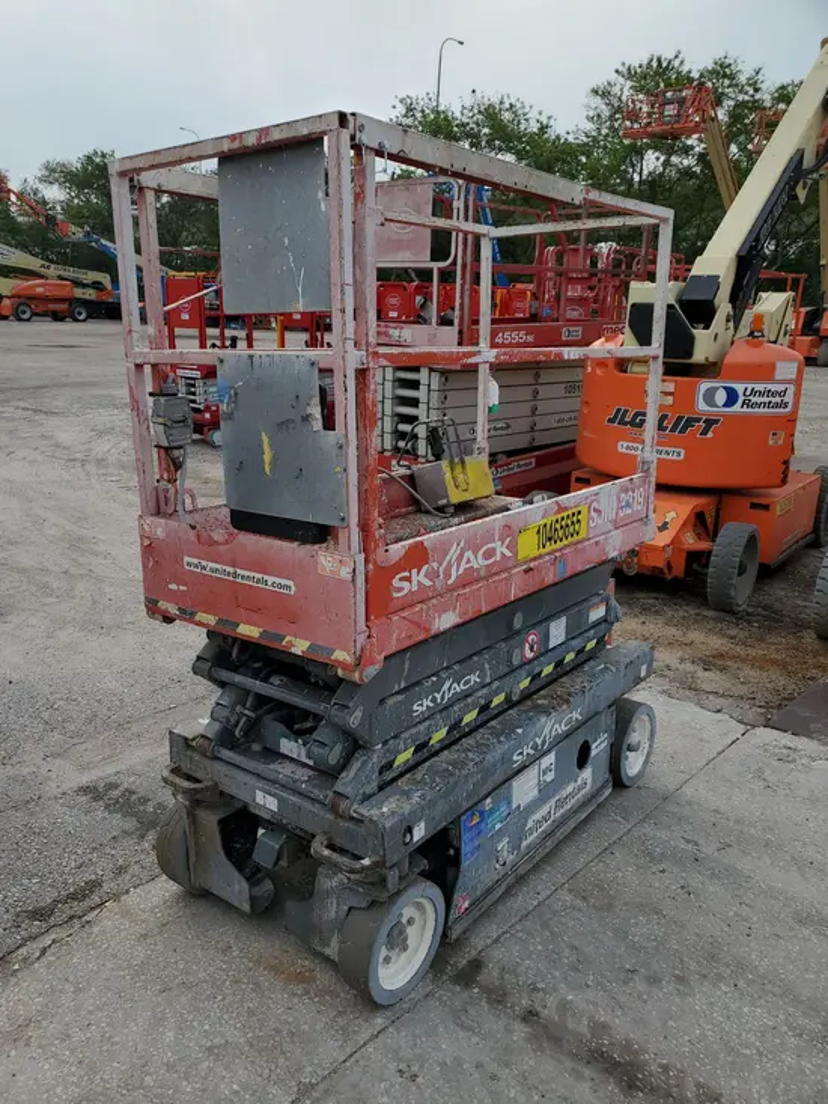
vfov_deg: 67.3
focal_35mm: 26
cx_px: 414
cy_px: 552
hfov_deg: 53.1
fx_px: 829
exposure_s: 1/613
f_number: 2.4
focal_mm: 4.3
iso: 50
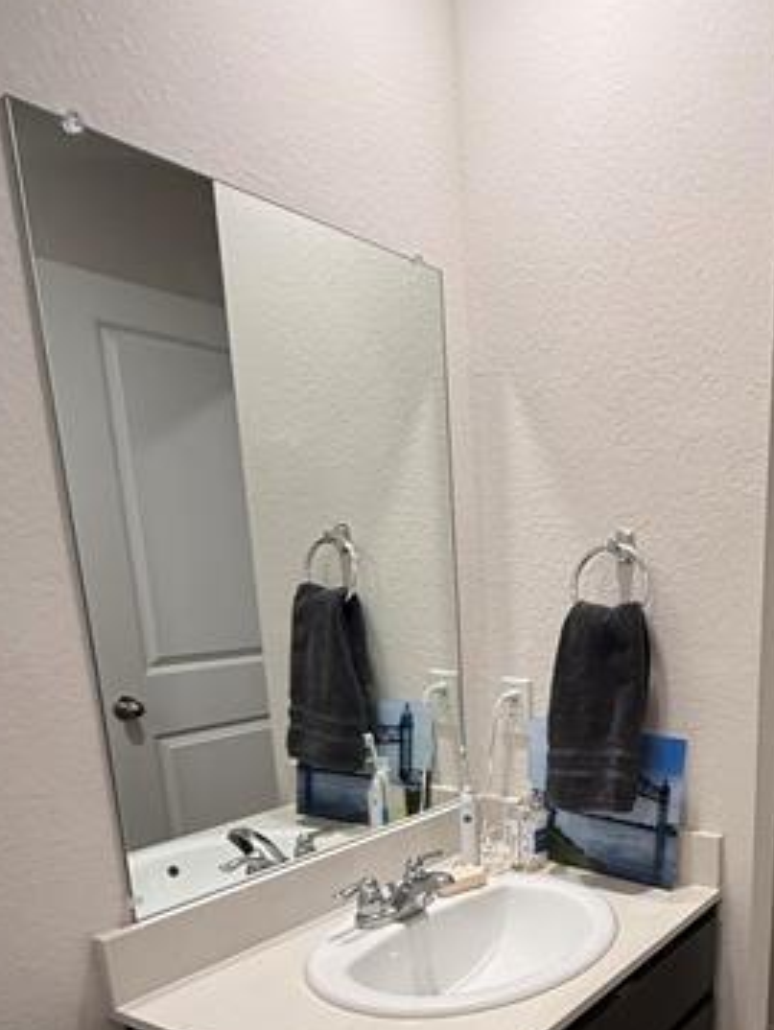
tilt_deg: -15.5
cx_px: 699
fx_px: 893
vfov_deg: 56.5
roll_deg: -2.3
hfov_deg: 42.8
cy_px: 791
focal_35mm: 30
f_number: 2.2
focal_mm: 2.22
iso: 320
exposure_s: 1/120
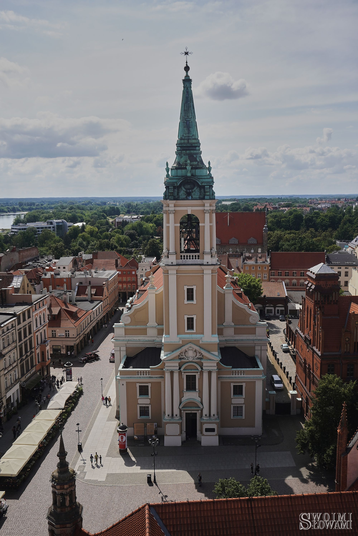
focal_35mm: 32
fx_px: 470
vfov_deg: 59.5
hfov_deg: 41.7
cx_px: 179
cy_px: 268
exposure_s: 1/1000
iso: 200
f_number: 5.6
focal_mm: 21
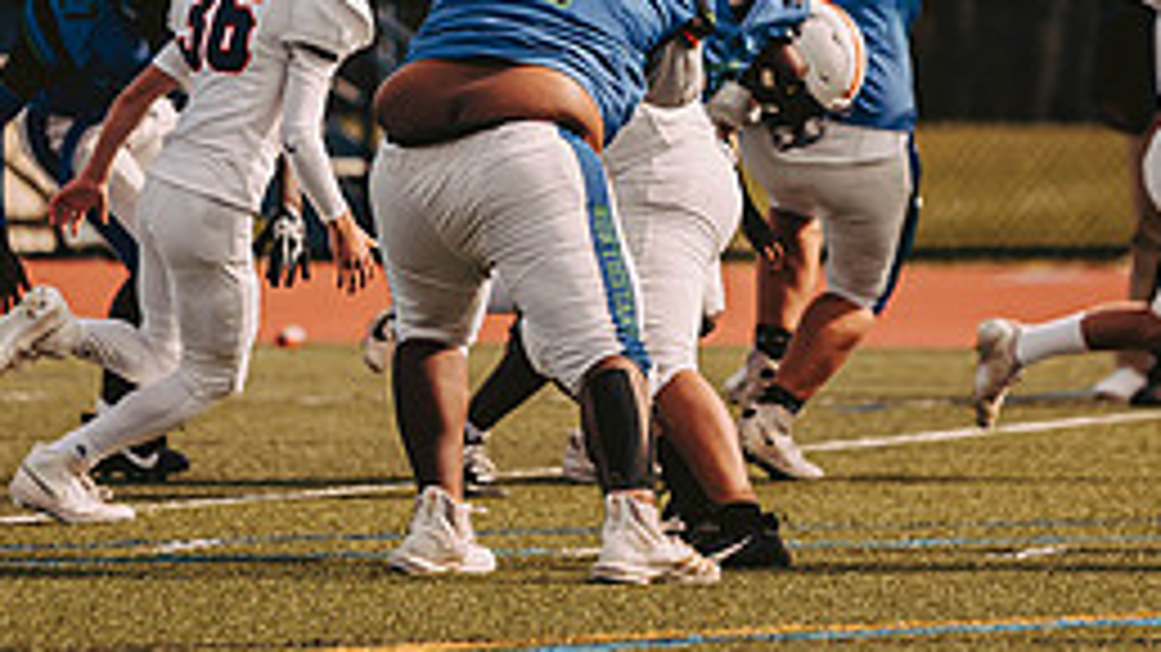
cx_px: 576
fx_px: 19021
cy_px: -17
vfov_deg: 2.0
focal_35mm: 618
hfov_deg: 3.5
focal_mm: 200
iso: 160
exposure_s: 1/2000
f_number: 2.8
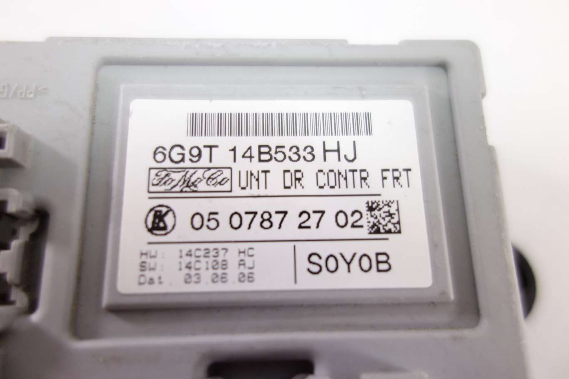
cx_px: 284
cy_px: 190
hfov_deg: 65.5
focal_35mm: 28
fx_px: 443
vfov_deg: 46.4
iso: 125
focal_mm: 10.4
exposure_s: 1/80
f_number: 1.8
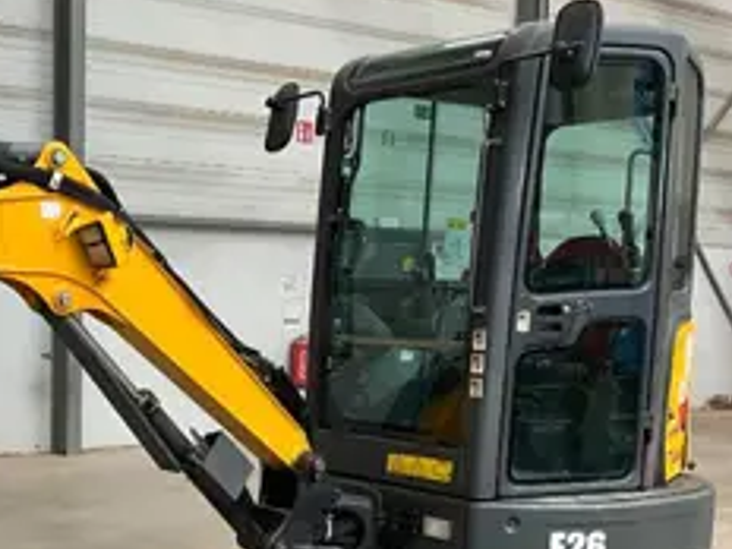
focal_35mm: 60
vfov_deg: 23.9
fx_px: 1269
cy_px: 470
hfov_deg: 31.3
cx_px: 142
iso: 100
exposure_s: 1/60
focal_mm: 3
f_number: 1.8
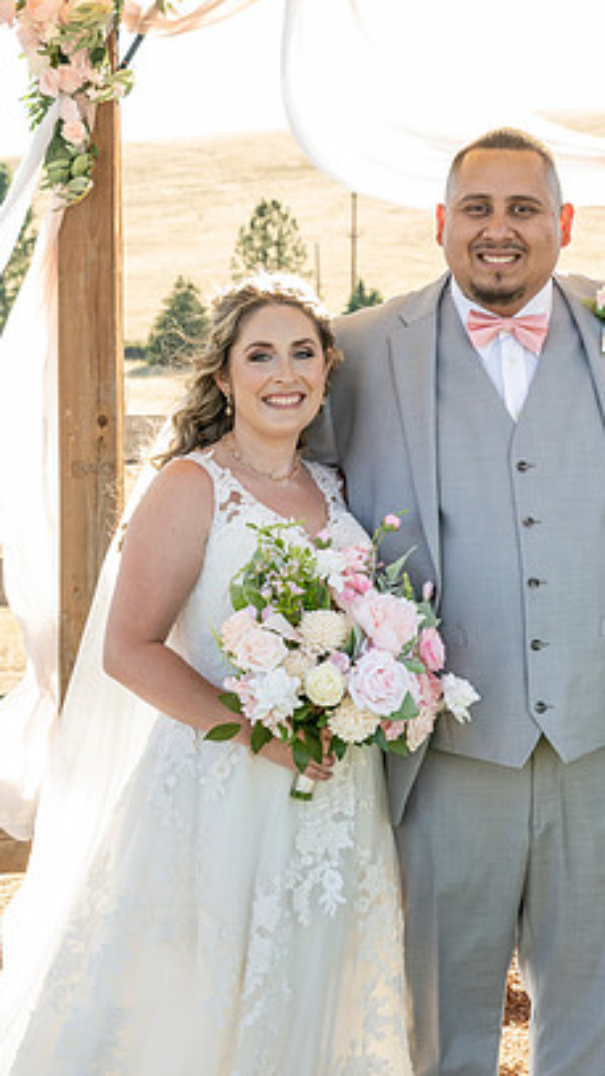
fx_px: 2737
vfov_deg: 22.2
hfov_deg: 12.6
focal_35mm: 96
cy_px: 503
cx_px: 468
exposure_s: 1/320
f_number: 7.1
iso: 640
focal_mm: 54
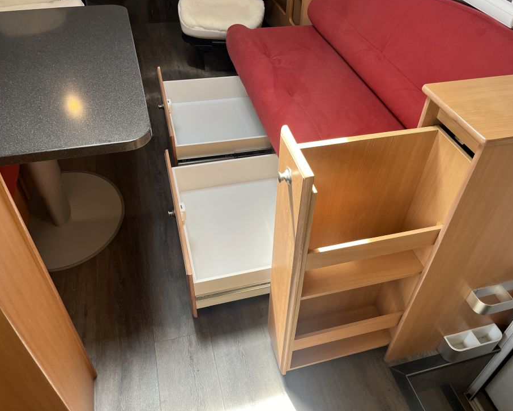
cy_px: 200
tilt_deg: -45.0
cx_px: 279
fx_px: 425
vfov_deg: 51.5
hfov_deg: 62.1
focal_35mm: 28
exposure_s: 1/122
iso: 100
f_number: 1.6
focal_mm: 5.1
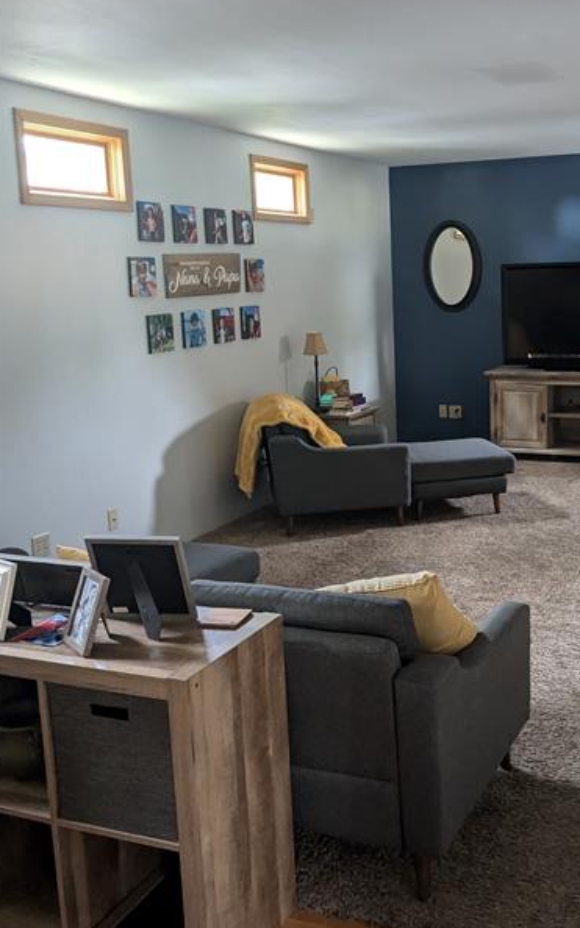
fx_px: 936
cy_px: 431
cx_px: 439
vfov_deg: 52.7
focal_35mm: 37
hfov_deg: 33.7
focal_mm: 4.38
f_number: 1.73
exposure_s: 1/24
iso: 327
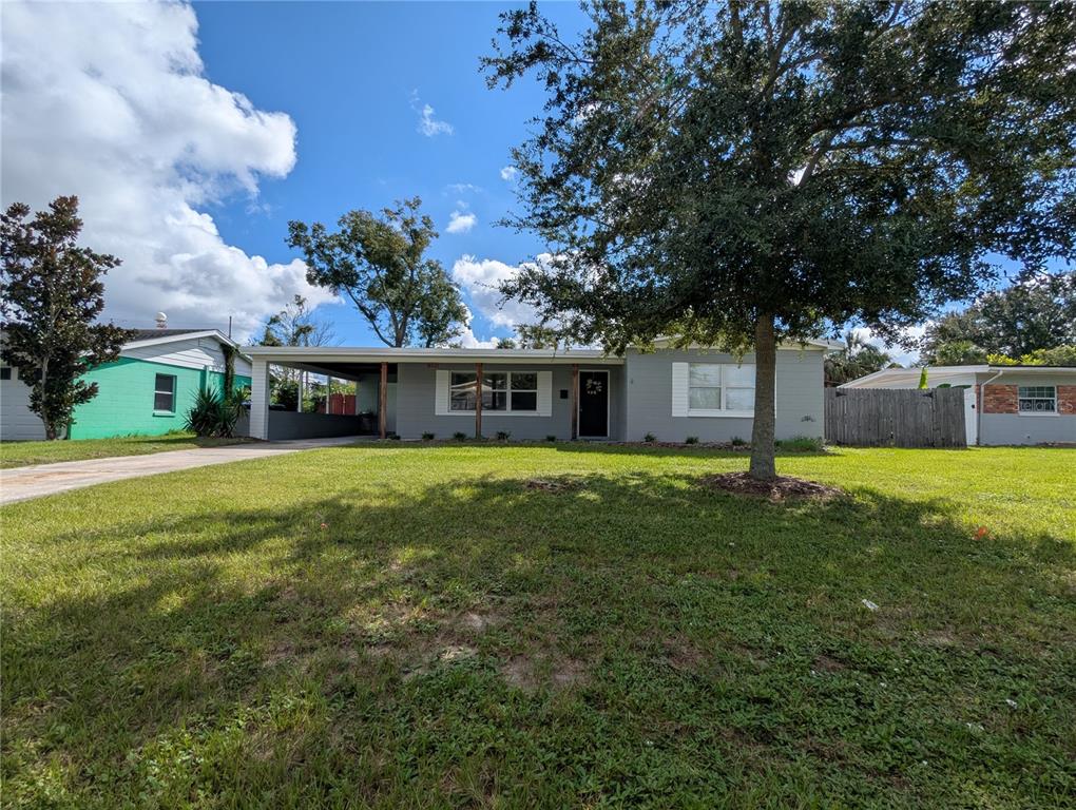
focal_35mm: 16
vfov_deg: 78.2
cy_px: 405
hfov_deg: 94.4
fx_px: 498
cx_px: 538
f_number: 2.2
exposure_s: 1/2632
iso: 48
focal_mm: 2.35
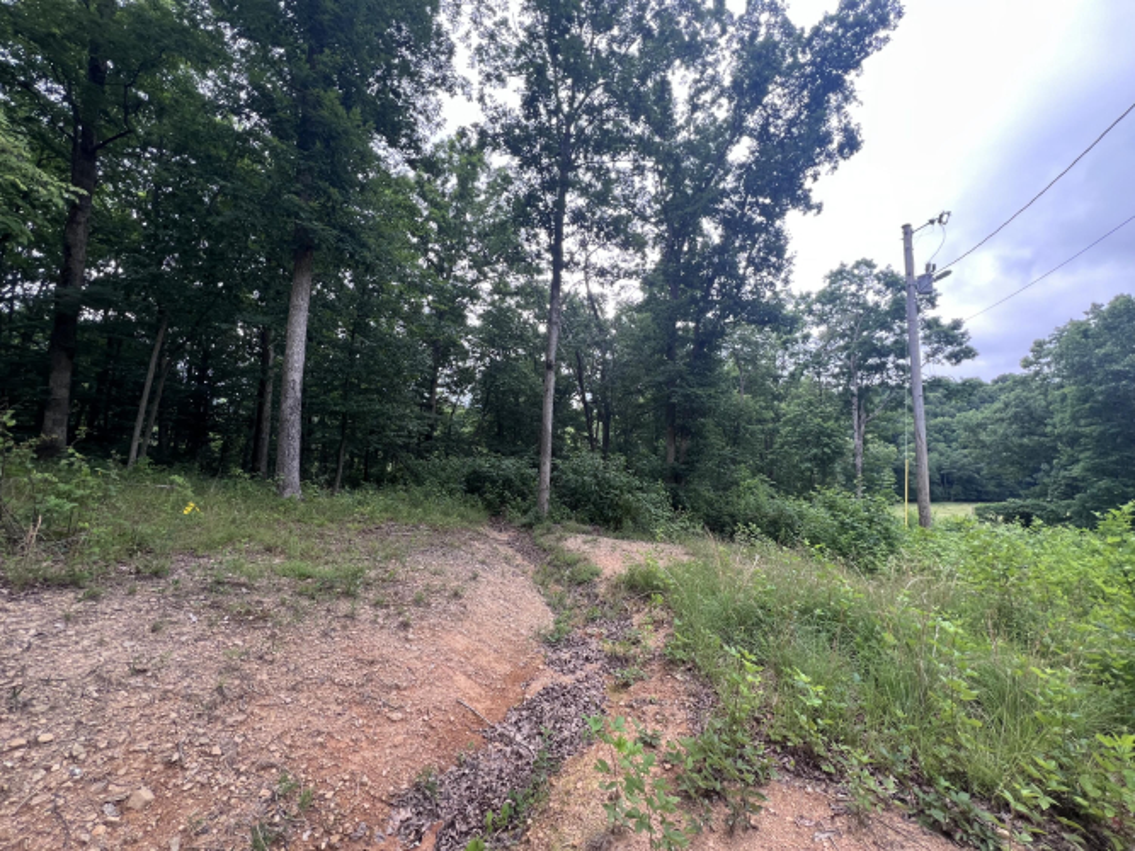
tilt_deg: +3.5
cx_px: 568
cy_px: 426
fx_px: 426
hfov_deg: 106.2
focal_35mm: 13
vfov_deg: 89.9
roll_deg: +1.5
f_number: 1.8
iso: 64
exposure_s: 1/99
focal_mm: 1.57
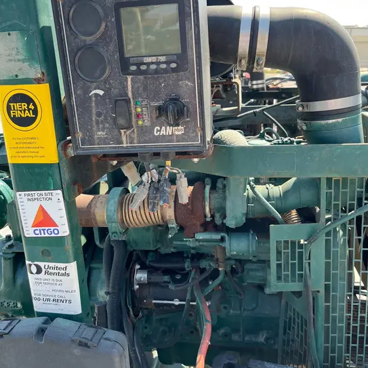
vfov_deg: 52.2
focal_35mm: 31
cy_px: 150
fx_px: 373
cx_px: 186
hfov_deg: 52.5
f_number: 1.6
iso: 50
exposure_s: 1/542
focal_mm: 5.1
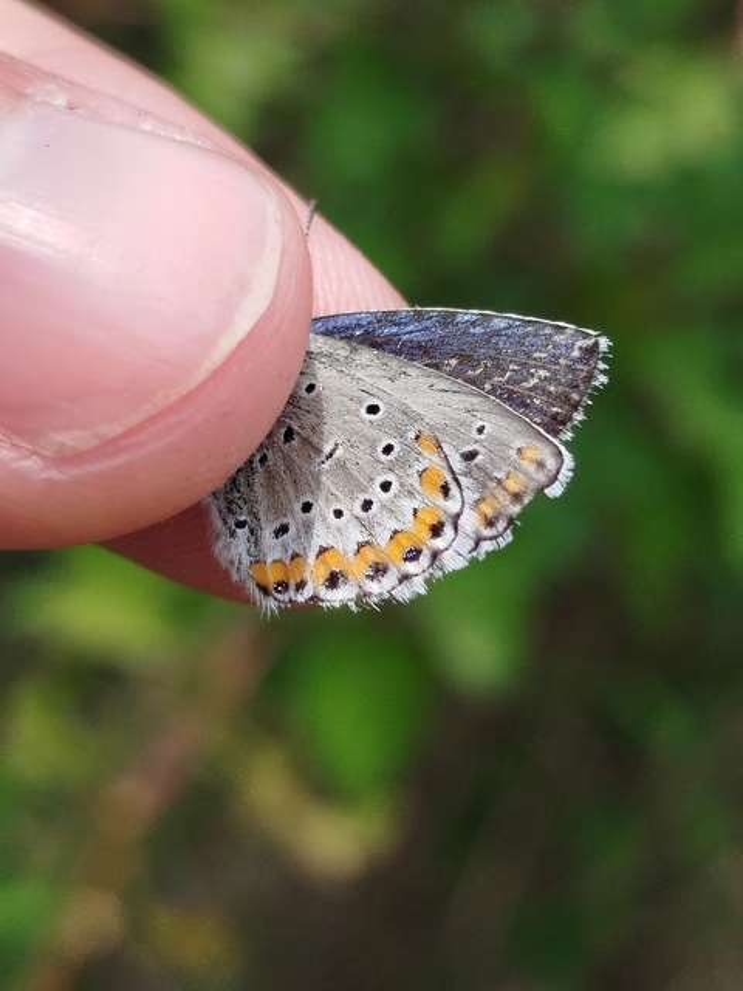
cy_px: 496
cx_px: 372
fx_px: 830
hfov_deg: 48.2
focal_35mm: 29
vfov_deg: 61.7
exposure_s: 1/467
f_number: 1.7
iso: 50
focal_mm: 5.31
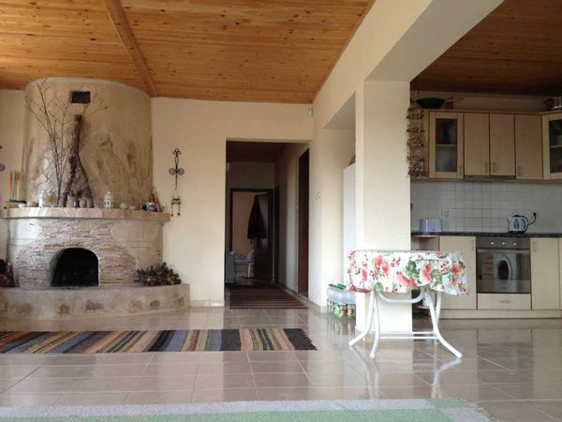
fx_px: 568
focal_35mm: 35
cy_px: 211
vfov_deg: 40.7
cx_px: 281
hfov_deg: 52.6
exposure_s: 1/60
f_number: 2.4
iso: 64
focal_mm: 4.28
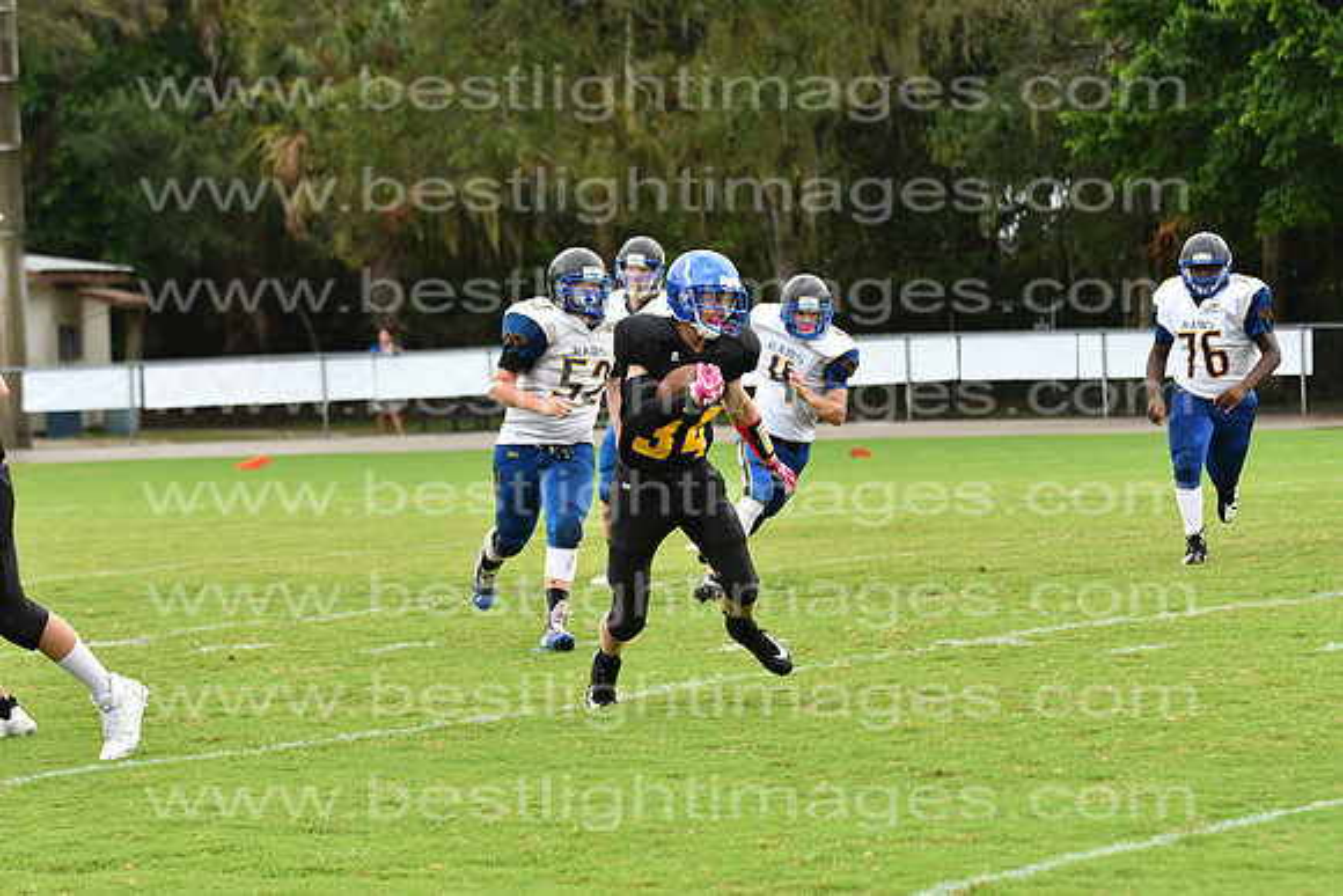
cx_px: 672
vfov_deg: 6.5
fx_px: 7836
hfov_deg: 9.8
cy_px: 448
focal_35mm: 210
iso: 800
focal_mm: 140
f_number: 3.5
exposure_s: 1/1600
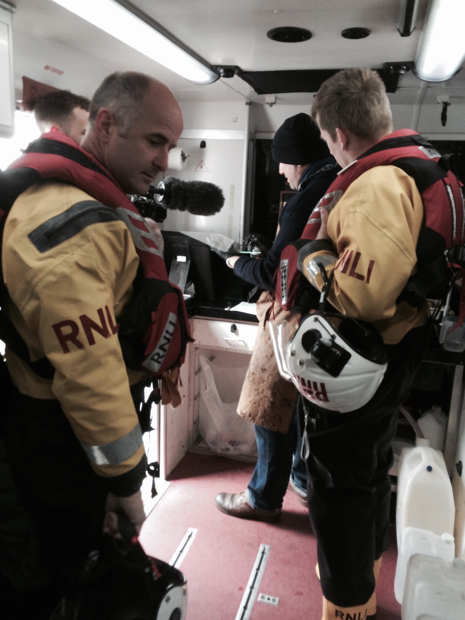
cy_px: 310
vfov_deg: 61.7
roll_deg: -2.2
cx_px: 232
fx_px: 519
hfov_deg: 48.2
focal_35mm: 29
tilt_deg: -12.7
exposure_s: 1/33
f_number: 2.2
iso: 200
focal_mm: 4.15
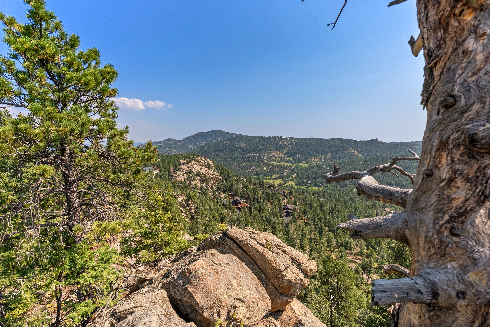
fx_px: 218
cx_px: 245
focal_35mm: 16
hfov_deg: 96.7
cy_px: 164
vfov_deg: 73.8
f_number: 7.1
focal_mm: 16
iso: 640
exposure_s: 1/1600
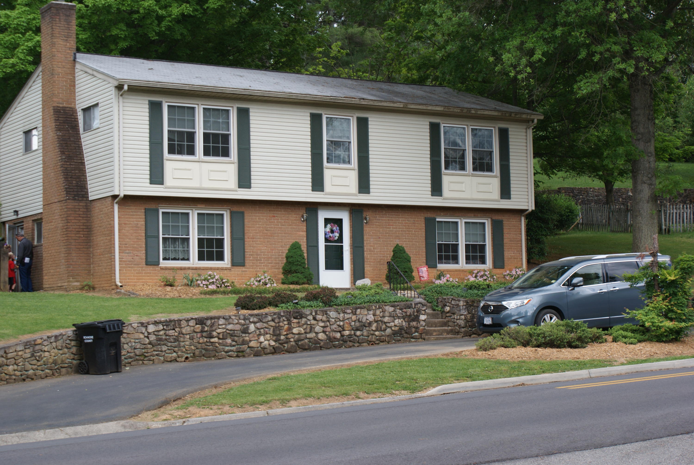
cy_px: 232
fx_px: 1448
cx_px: 347
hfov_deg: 27.0
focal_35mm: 75
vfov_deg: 18.2
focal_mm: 50
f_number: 7.1
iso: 100
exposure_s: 1/80
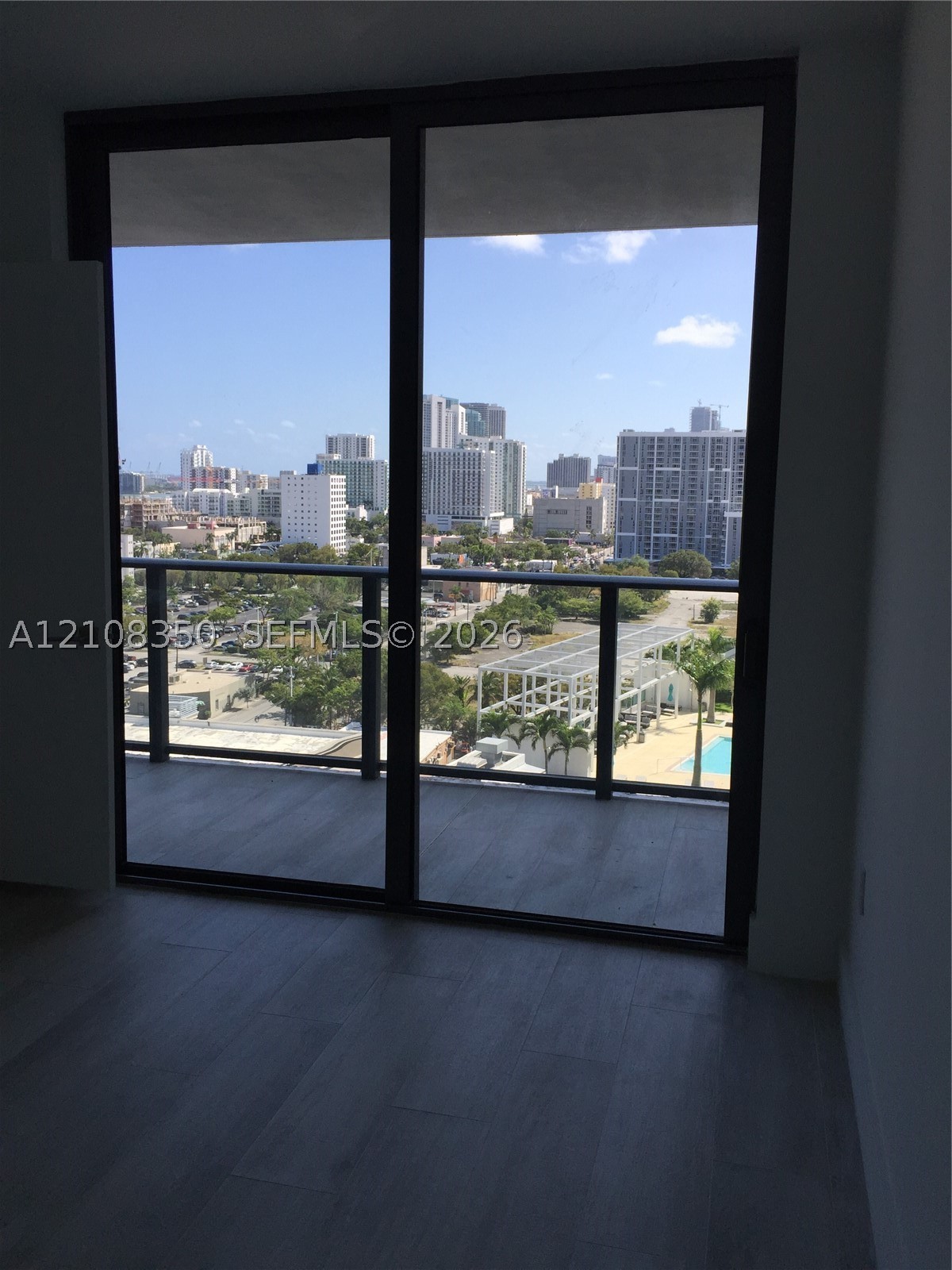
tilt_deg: -7.2
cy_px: 635
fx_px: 1063
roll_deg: -0.5
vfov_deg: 61.7
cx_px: 476
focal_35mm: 29
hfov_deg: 48.2
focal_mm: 4.15
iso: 32
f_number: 2.2
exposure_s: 1/842
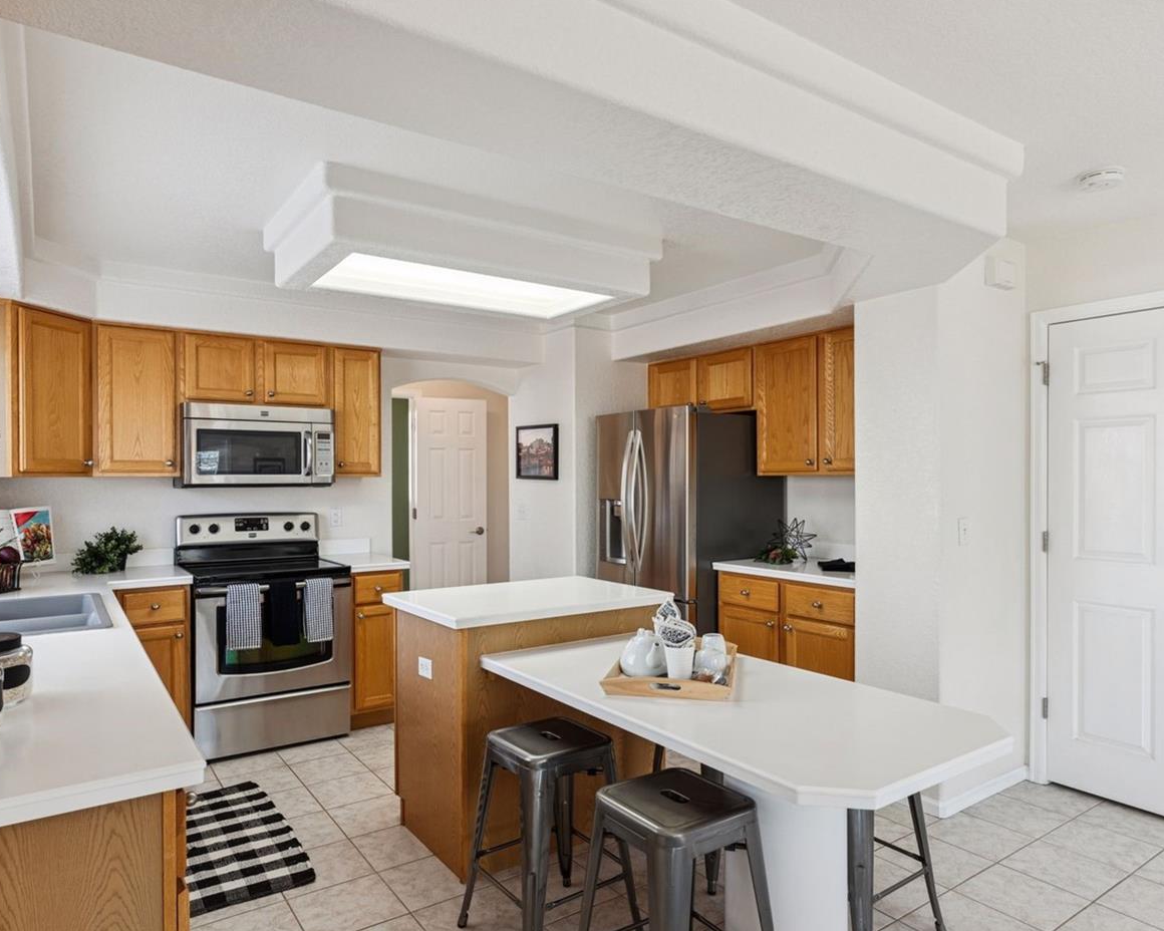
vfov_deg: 63.1
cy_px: 496
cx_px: 579
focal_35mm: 22
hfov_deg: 75.0
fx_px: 758
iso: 400
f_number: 9
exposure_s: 1/40
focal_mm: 17
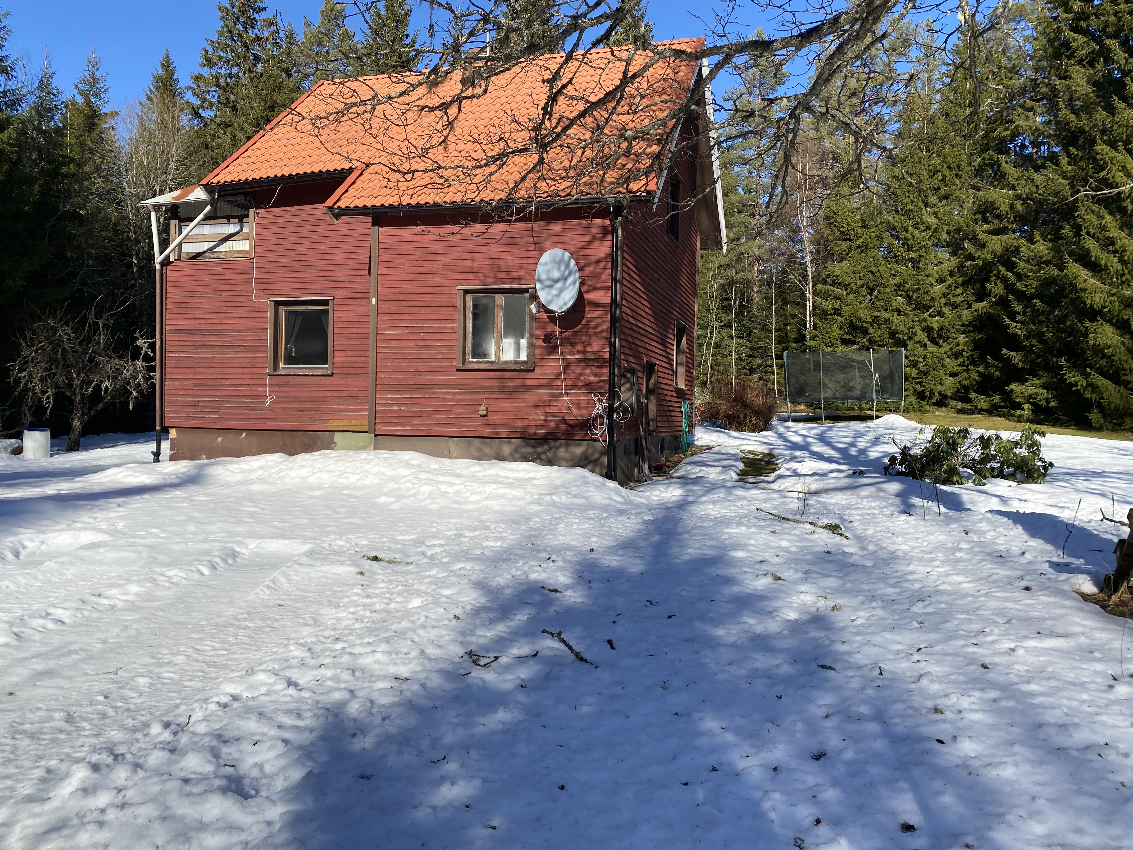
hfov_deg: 67.3
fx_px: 851
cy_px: 425
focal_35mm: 26
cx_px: 566
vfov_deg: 53.1
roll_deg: +0.3
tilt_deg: +1.4
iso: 32
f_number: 1.8
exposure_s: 1/3125
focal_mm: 4.25
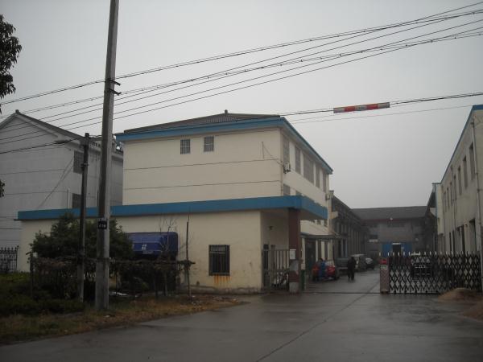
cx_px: 242
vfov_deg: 40.7
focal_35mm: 35
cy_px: 181
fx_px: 488
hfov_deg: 52.6
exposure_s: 1/148
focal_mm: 5.7
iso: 64
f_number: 2.8
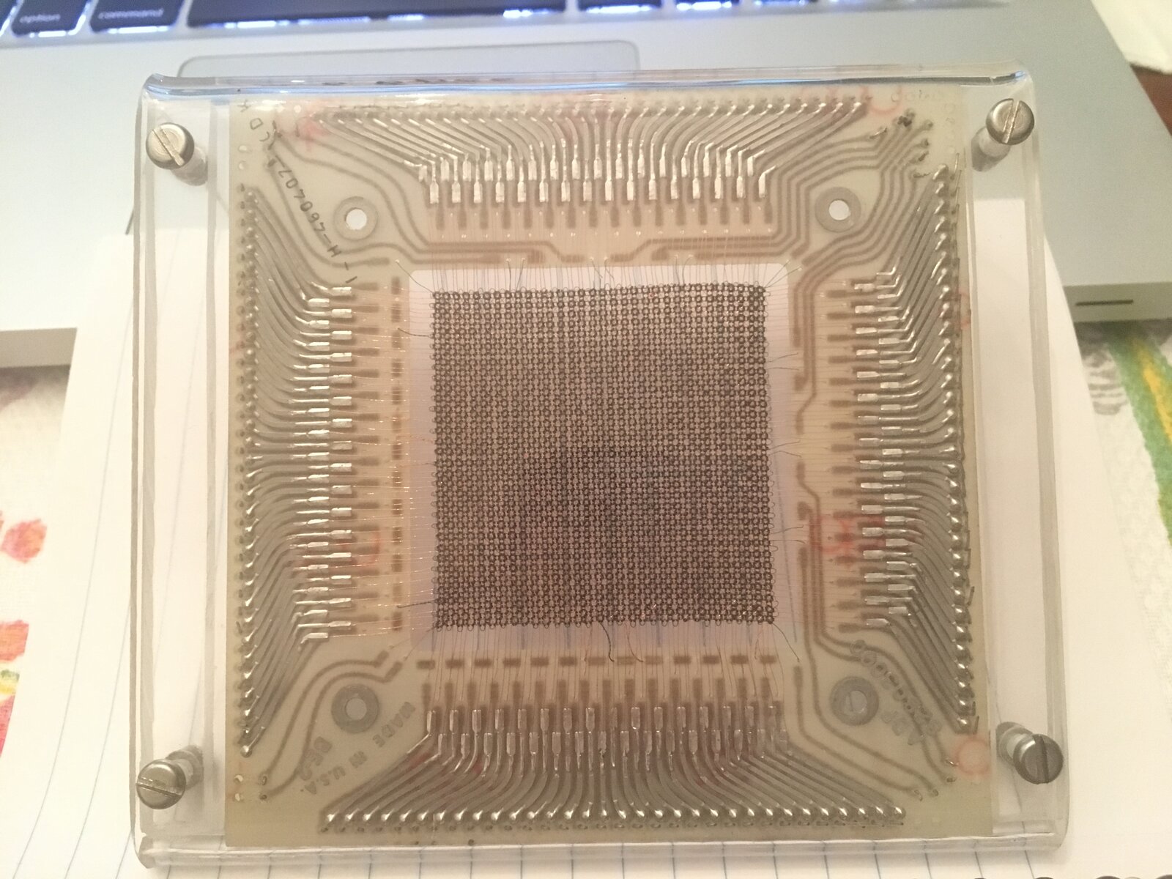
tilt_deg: -53.0
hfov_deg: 61.7
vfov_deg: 48.2
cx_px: 586
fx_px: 982
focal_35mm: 29
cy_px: 440
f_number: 2.2
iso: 320
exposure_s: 1/15
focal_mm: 4.15
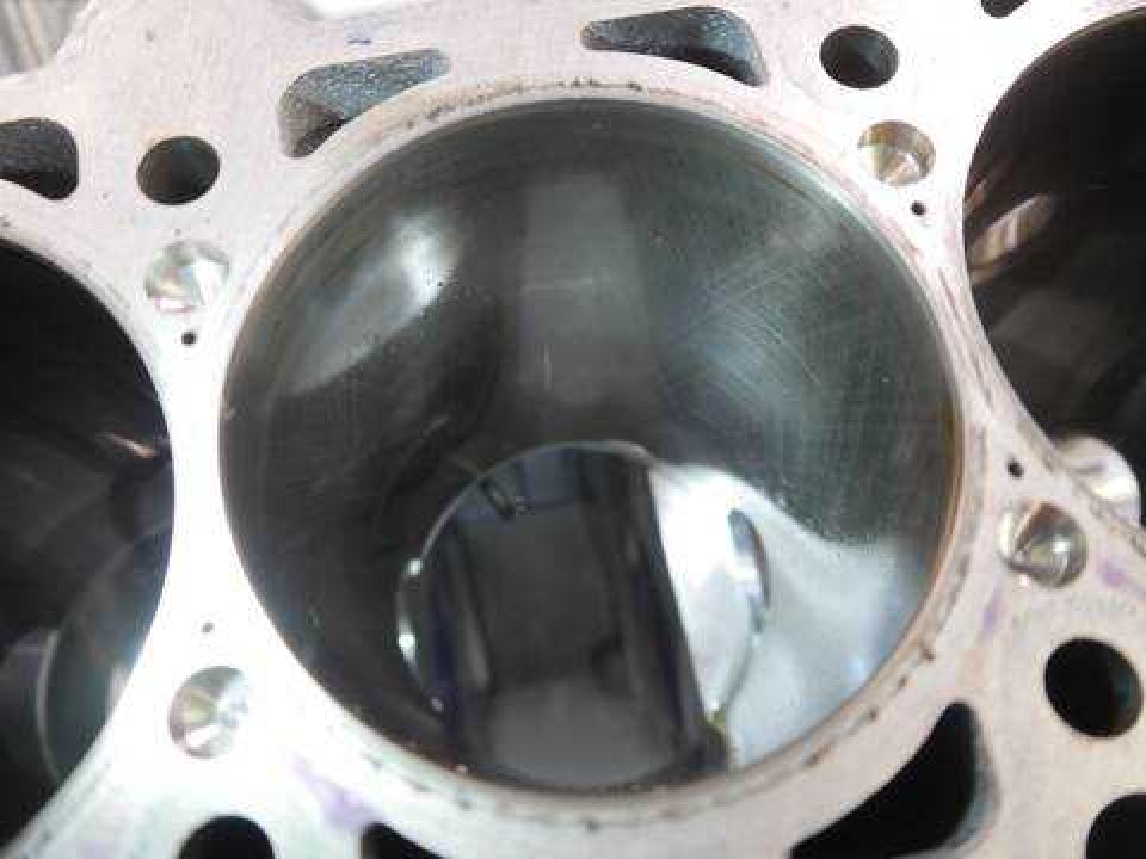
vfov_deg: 49.7
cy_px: 430
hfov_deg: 63.4
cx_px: 573
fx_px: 927
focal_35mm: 28
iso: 1250
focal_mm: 14
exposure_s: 1/60
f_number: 3.5
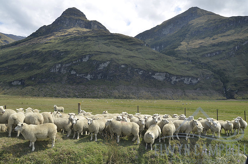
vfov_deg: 47.7
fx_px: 186
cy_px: 82
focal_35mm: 27
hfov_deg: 67.5
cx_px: 124
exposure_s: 1/250
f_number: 8
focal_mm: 18
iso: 100
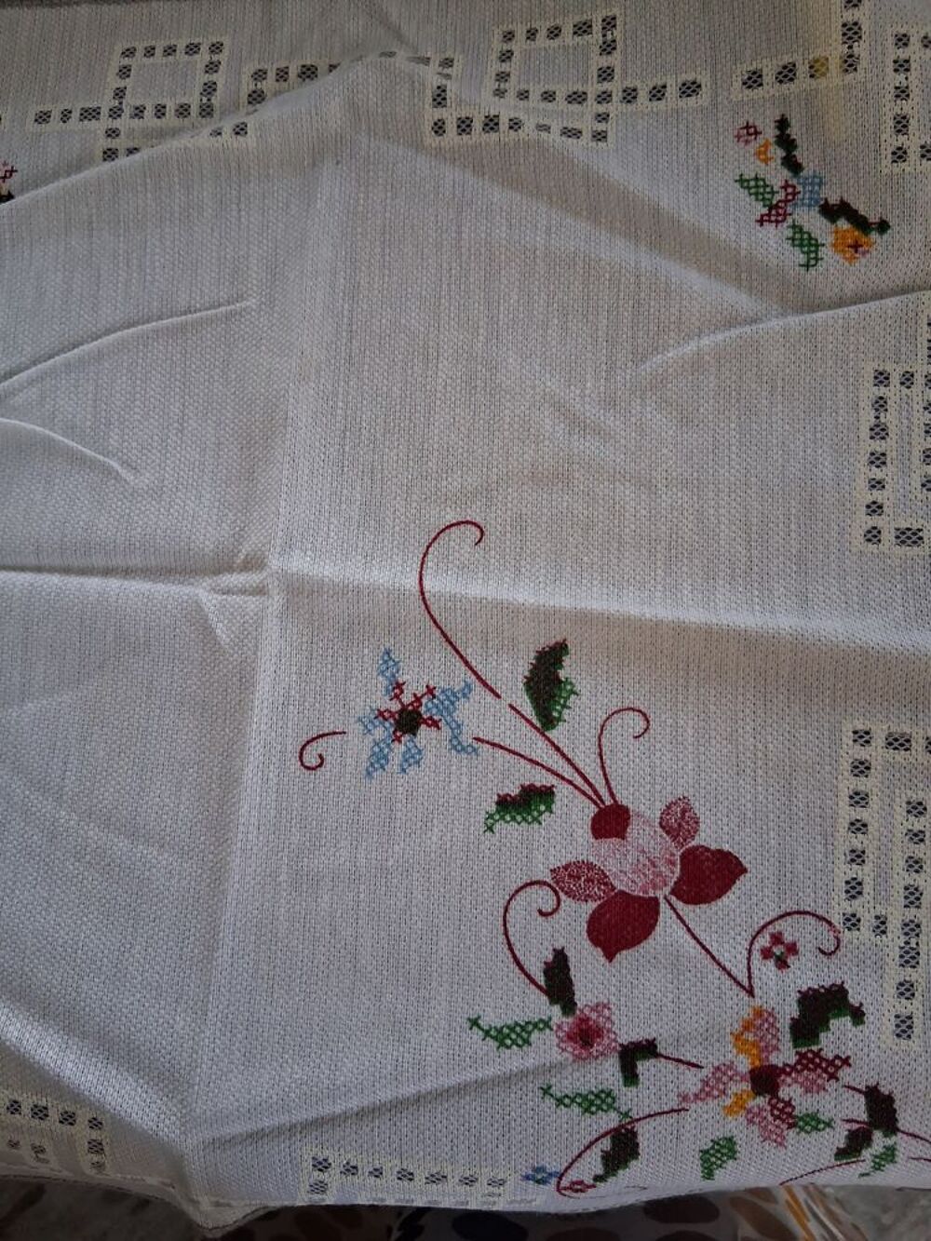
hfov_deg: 53.1
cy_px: 620
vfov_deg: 67.3
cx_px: 466
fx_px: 932
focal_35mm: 26
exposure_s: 1/100
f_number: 1.8
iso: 400
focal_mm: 3.98
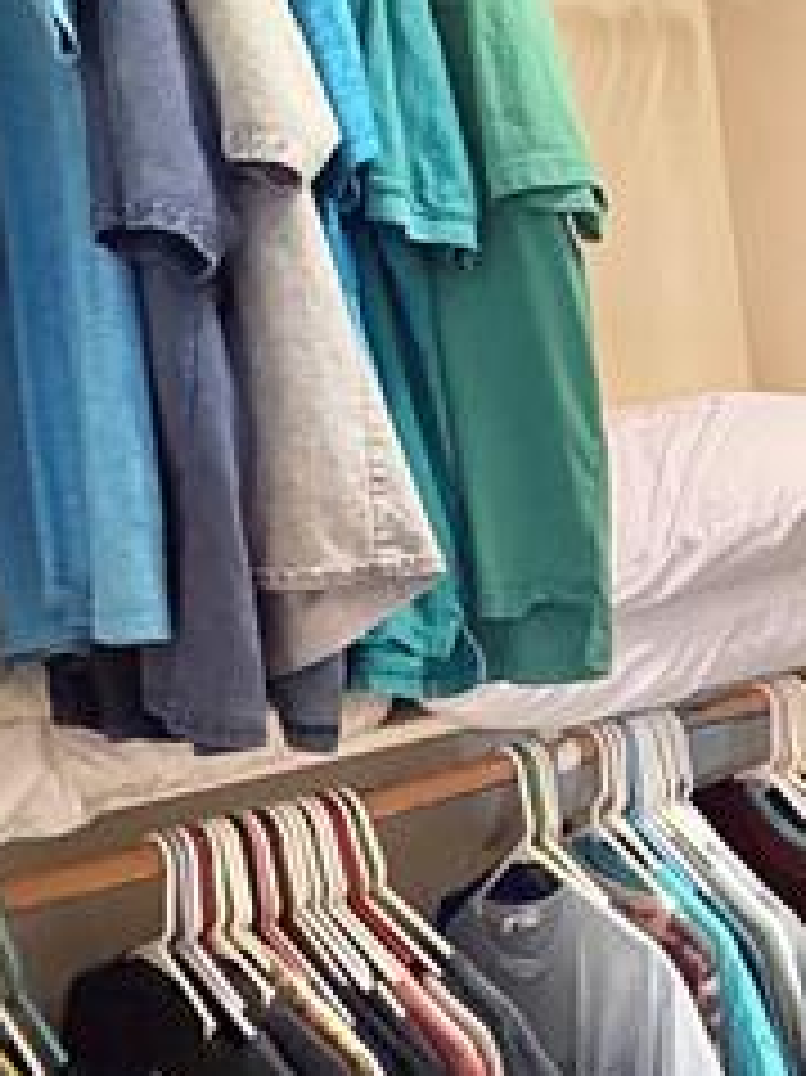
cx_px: 914
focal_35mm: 45
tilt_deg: -8.6
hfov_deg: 28.8
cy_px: 594
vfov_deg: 42.0
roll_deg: +5.4
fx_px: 1398
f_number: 2.2
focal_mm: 2.22
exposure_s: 1/60
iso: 1000
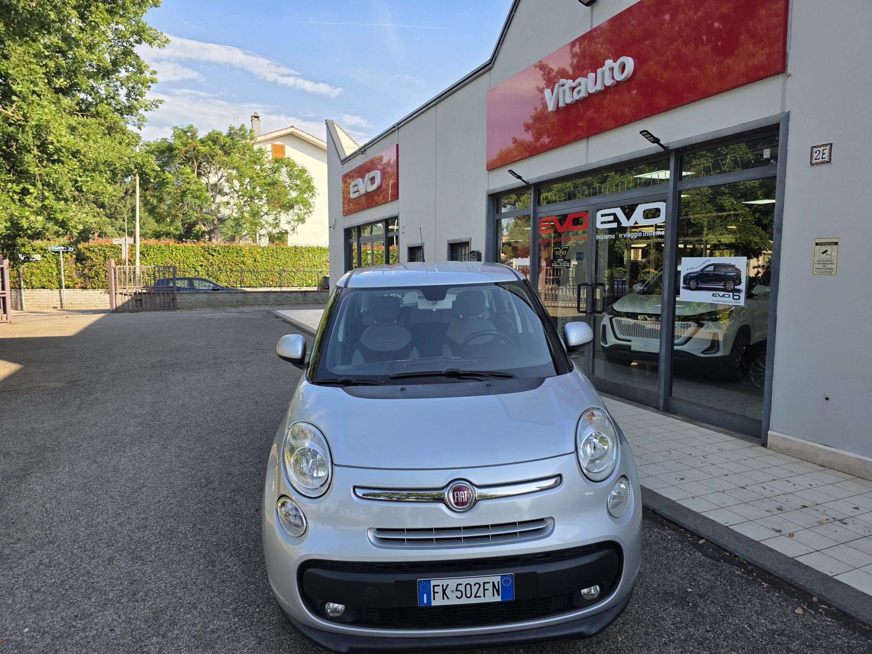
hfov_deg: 73.9
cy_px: 327
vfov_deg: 58.9
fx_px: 579
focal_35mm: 23
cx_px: 436
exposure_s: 1/2016
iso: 80
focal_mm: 6.3
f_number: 1.7
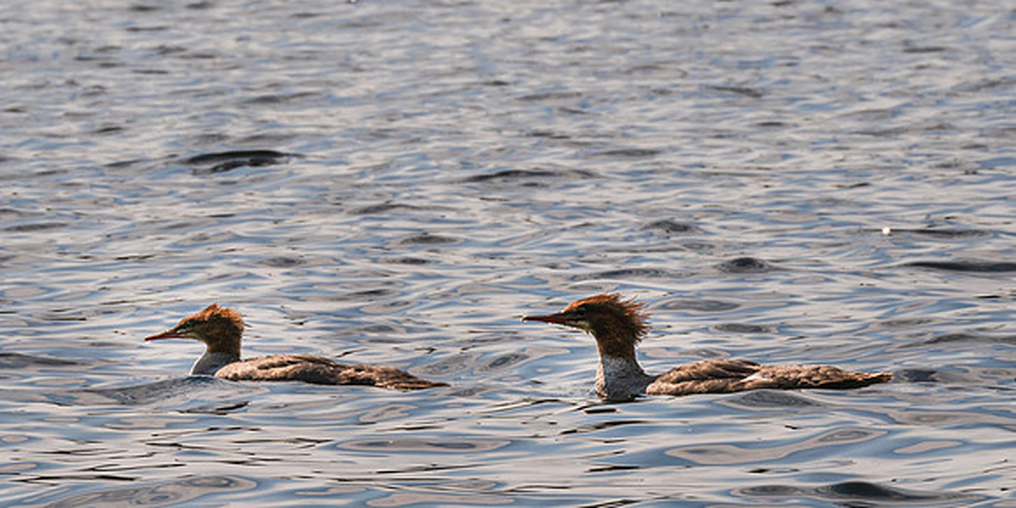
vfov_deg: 1.9
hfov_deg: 3.8
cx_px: 453
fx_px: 15498
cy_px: 322
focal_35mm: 590
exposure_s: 1/250
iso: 100
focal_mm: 210
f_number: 14
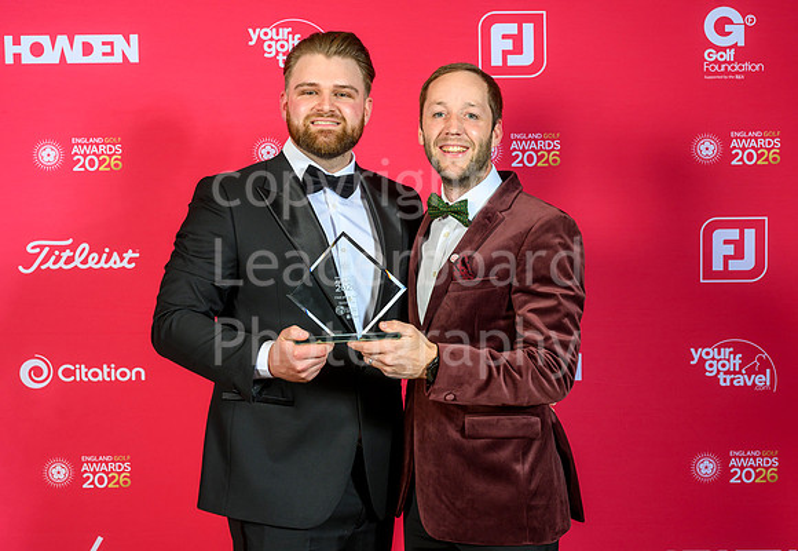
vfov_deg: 27.1
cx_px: 428
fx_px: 1142
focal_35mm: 51
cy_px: 265
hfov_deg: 38.5
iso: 250
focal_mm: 48
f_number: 5.6
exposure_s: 1/160
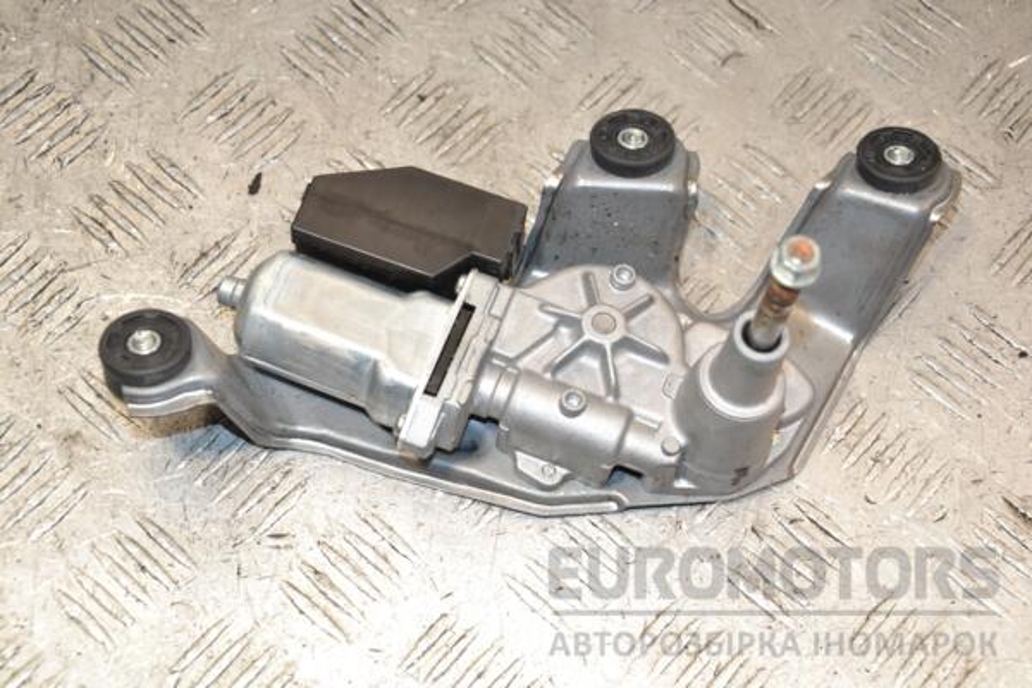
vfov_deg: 18.9
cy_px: 344
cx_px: 516
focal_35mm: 72
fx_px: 2064
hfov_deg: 28.1
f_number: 5.6
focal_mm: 48
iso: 800
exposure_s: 1/200
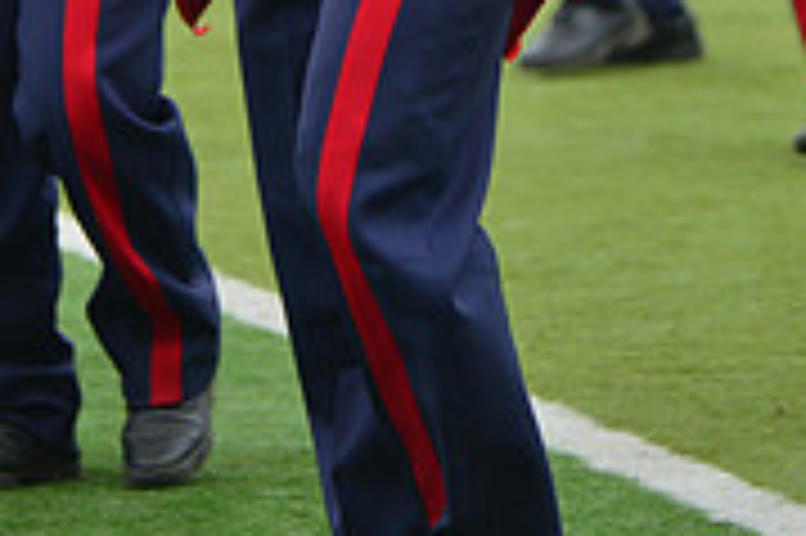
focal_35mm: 527
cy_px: -468
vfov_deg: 2.6
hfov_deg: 3.9
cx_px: 529
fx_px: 11788
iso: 200
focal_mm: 210
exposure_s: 1/800
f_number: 5.6
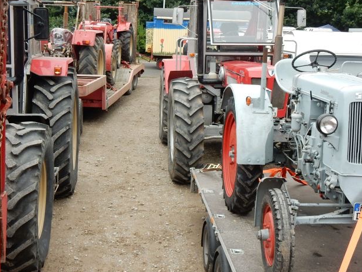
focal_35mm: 56
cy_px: 123
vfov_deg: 26.1
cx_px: 178
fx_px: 586
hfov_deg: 34.3
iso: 250
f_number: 4.2
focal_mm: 7.6
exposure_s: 1/250
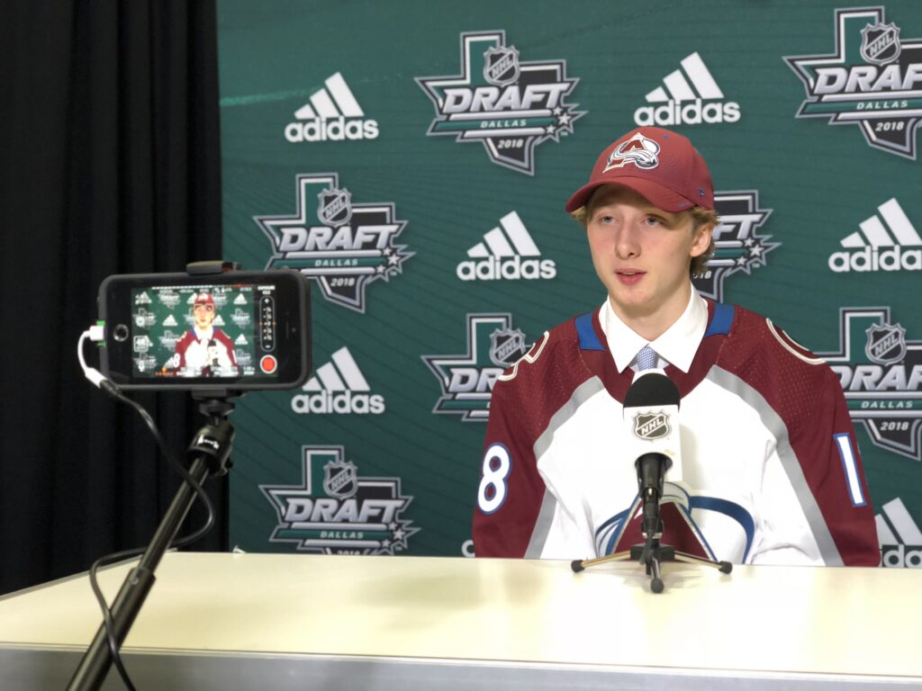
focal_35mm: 52
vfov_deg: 28.0
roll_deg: +0.9
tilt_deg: +1.8
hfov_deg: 36.8
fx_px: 1385
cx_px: 461
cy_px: 346
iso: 100
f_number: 2.4
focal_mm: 6
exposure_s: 1/30
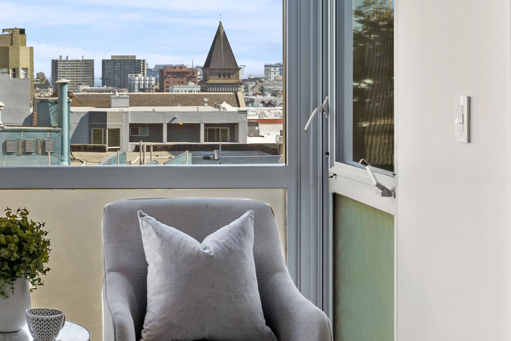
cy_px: 74
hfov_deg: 25.4
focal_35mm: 76
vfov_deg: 17.8
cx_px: 10
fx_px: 1079
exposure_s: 1/15
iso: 100
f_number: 8
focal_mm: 24
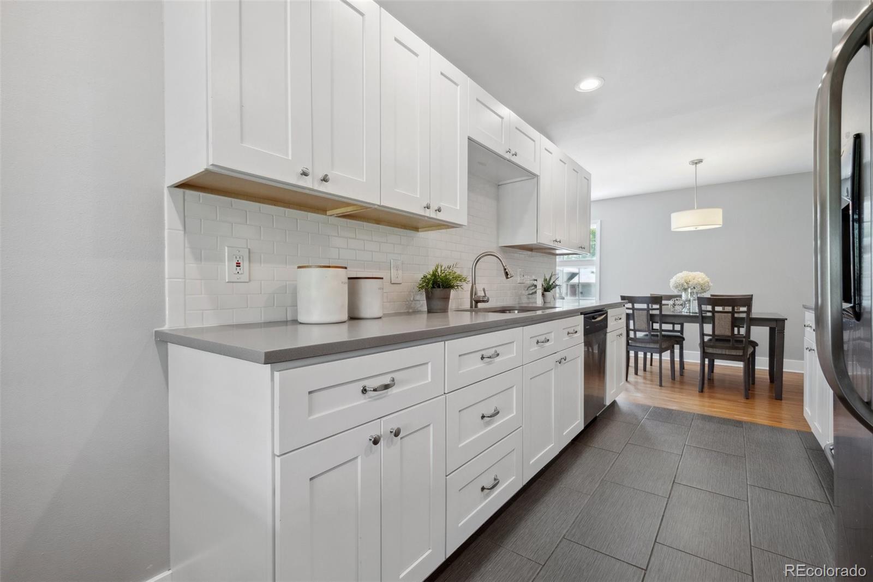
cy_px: 291
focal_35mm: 15
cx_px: 436
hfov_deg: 100.4
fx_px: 364
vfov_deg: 77.3
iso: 400
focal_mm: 10
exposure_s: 1/13
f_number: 8
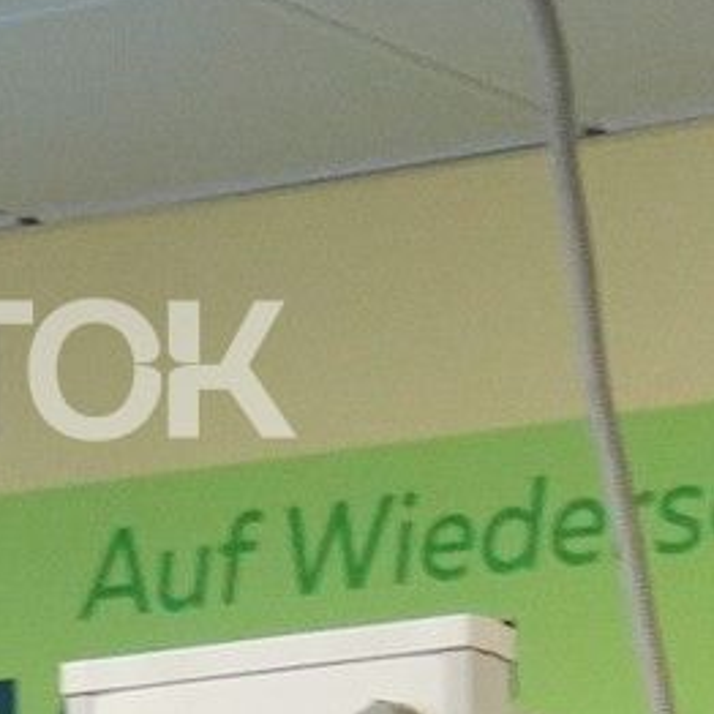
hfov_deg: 6.3
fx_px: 6441
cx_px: -60
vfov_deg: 6.0
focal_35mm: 276
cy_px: 1819
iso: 6400
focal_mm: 34
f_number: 3.2
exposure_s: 1/250
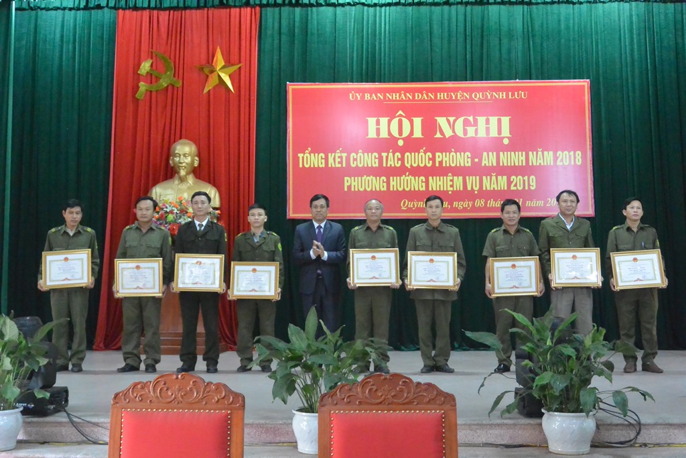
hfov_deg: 46.4
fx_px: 800
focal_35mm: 42
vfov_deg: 31.9
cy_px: 229
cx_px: 343
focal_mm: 15.7
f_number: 4.2
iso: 3200
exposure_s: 1/30
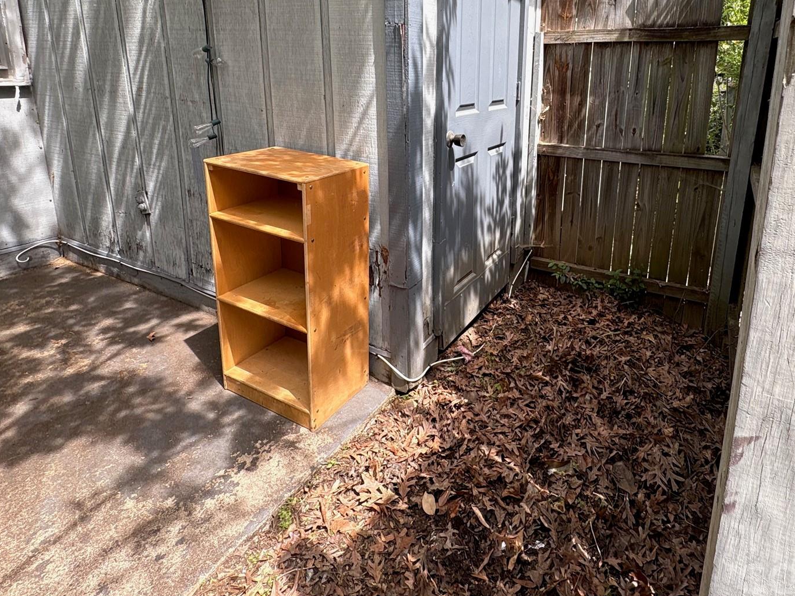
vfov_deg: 61.1
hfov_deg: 77.7
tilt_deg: -11.9
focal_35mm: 21
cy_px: 176
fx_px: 482
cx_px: 492
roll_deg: -1.5
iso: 40
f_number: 2.2
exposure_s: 1/252
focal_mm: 2.22
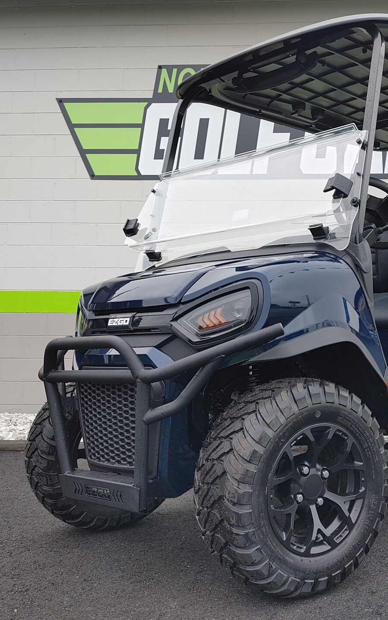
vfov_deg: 52.7
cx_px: 311
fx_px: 626
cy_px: 308
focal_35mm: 37
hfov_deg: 33.4
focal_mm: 4.81
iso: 50
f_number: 1.8
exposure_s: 1/265
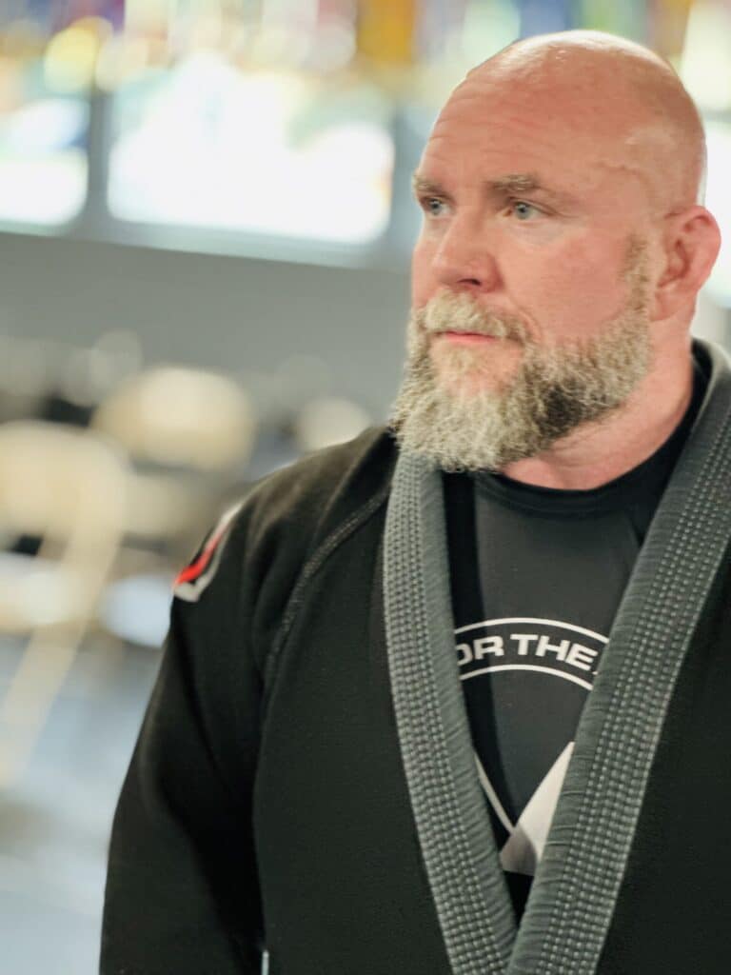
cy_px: 488
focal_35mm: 77
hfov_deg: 19.1
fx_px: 2168
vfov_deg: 25.3
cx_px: 366
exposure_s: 1/24
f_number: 2.8
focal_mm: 9
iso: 400
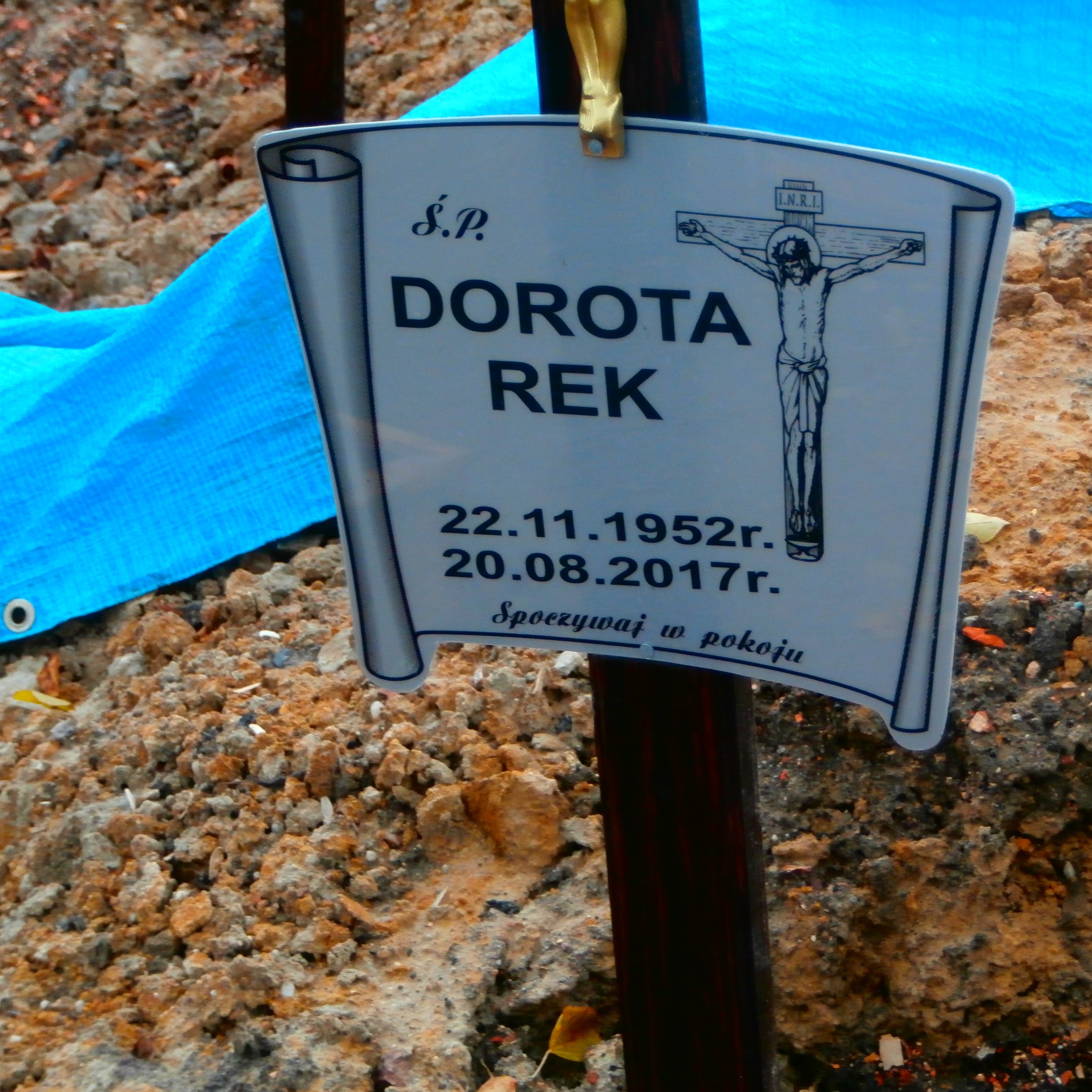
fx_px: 4711
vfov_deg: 13.2
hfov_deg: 13.2
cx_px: 682
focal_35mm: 132
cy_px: 550
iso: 200
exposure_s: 1/50
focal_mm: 19.54
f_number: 5.4
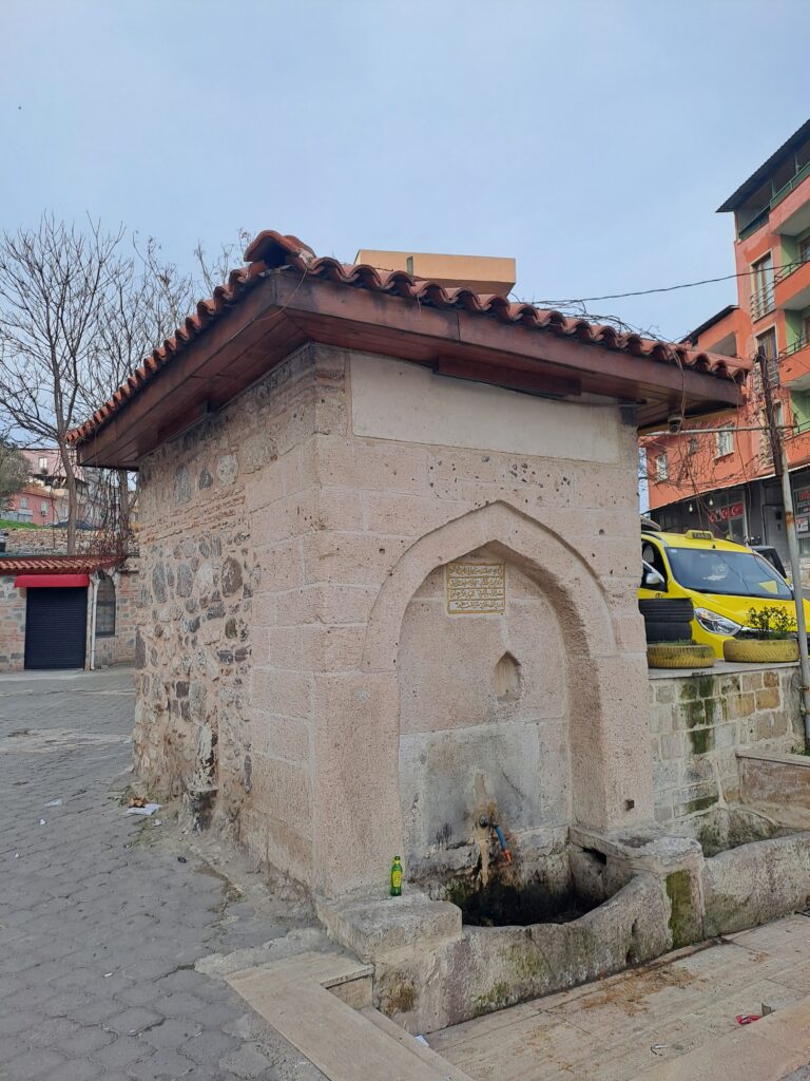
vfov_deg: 69.4
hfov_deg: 54.9
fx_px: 780
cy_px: 540
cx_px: 405
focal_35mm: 25
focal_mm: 4.65
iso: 32
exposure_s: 1/1057
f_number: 1.8
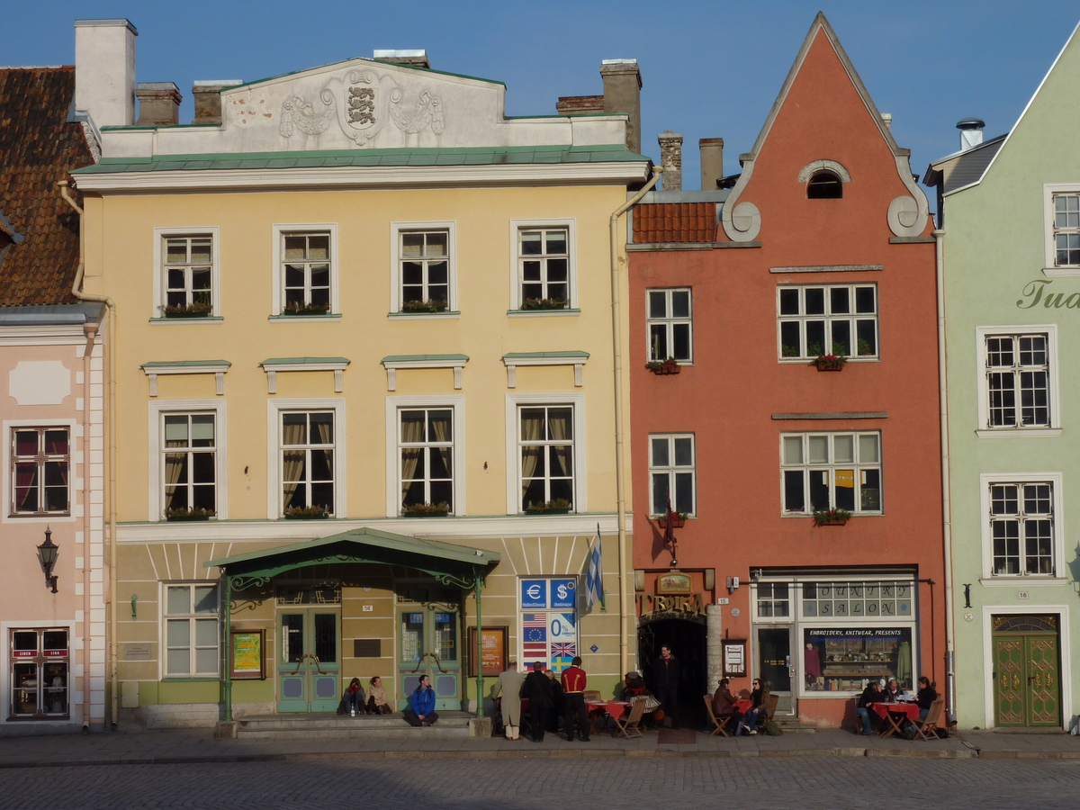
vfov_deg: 18.9
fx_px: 2434
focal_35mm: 78
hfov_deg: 25.0
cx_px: 540
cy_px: 405
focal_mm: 12.8
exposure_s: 1/500
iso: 80
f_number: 5.6
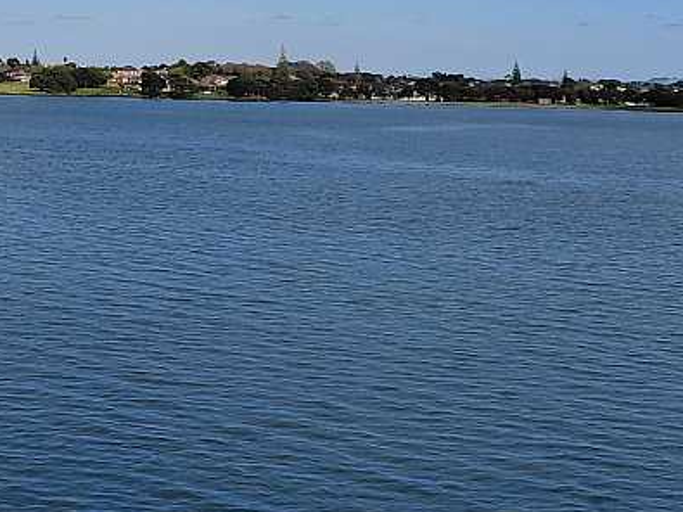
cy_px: -99
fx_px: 1598
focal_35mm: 81
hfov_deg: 23.1
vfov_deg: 17.4
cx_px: -7
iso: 50
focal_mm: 4.69
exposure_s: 1/5285
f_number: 1.8
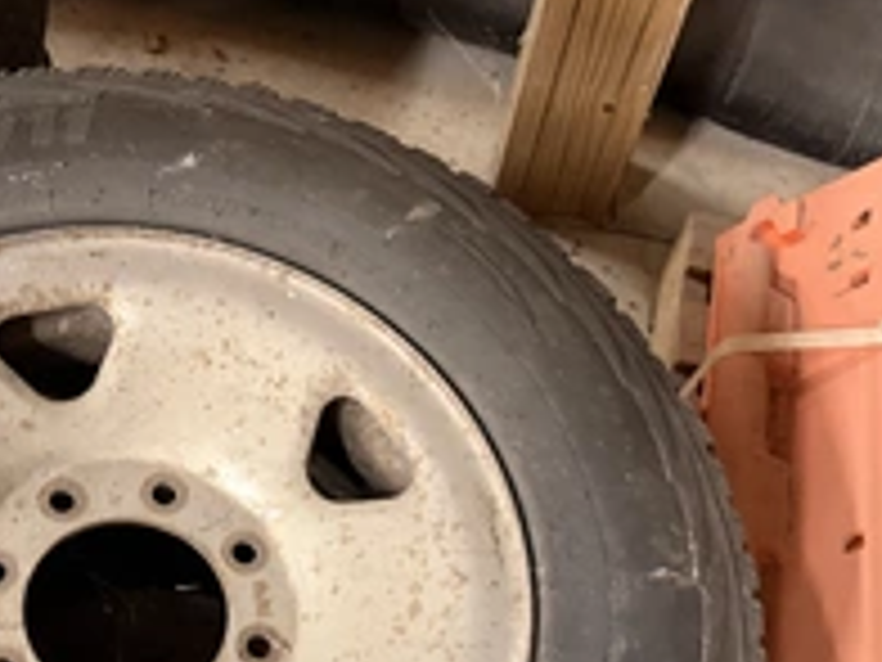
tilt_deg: -65.1
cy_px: 653
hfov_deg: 38.2
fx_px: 1248
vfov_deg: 28.0
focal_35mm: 49
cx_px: 248
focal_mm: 6.76
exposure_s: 1/40
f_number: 1.78
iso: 1000
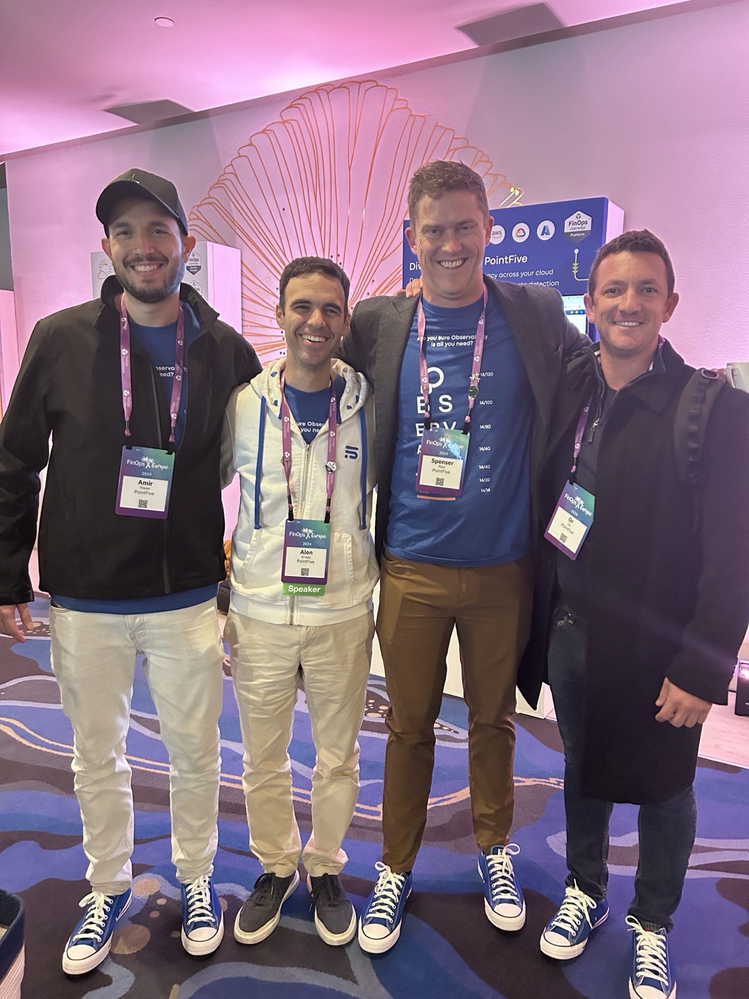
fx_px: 750
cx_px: 374
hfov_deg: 53.1
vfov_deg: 67.3
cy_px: 500
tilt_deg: -9.1
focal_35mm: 26
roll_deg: -0.7
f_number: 1.5
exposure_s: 1/33
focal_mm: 5.7
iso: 640
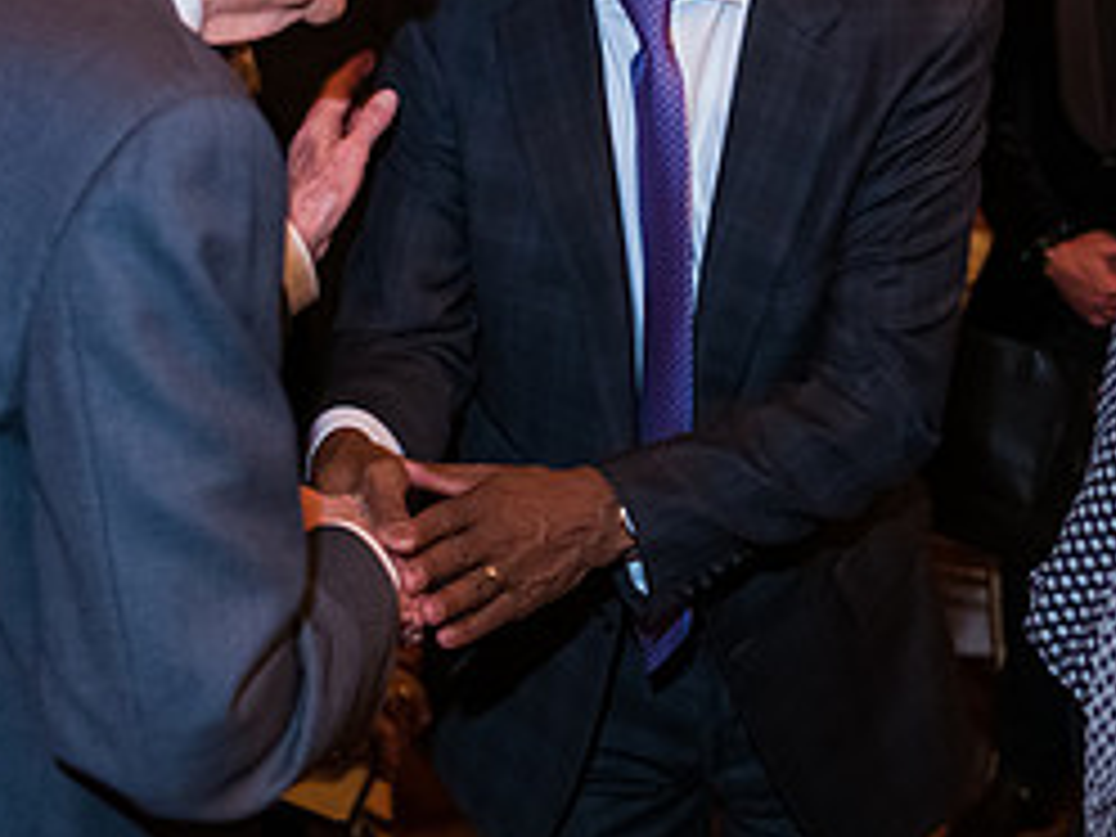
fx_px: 2321
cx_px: 450
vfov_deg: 20.0
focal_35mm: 72
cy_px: 70
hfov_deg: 27.0
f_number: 3.2
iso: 3200
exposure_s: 1/100
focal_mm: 32
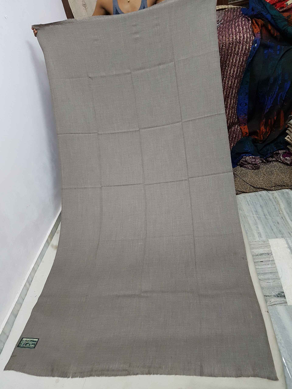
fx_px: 292
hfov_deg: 53.1
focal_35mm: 26
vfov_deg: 67.3
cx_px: 146
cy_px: 194
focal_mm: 4.2
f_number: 1.7
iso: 200
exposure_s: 1/25
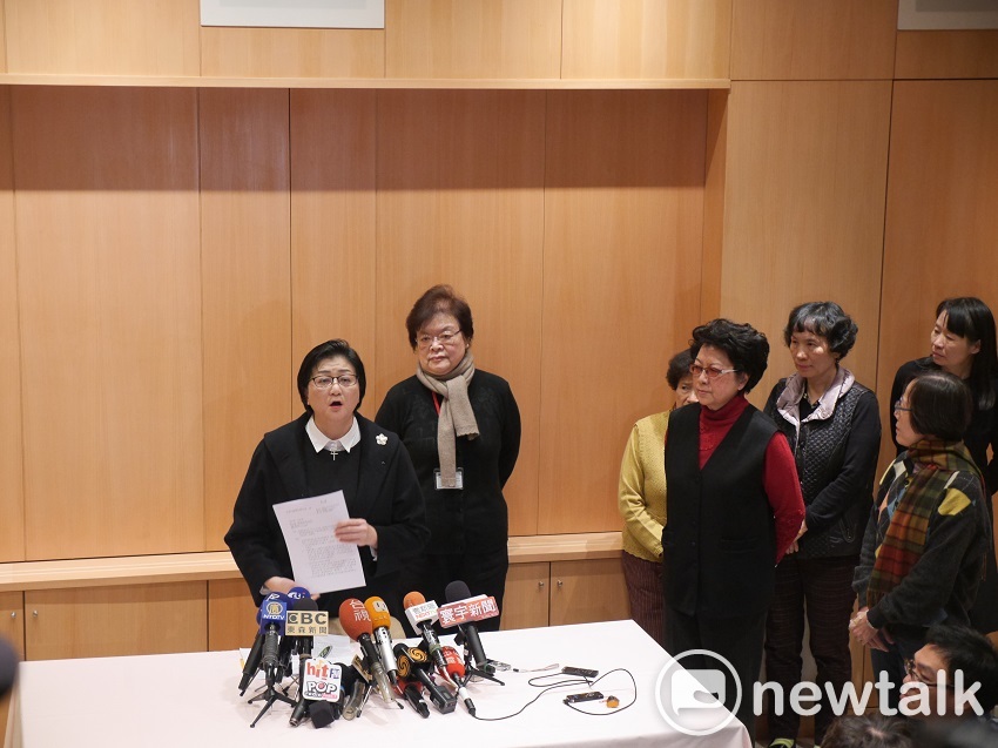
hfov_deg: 27.8
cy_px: 374
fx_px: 2018
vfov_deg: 21.0
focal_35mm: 70
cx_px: 499
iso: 2000
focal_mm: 35
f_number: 2.8
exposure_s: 1/80
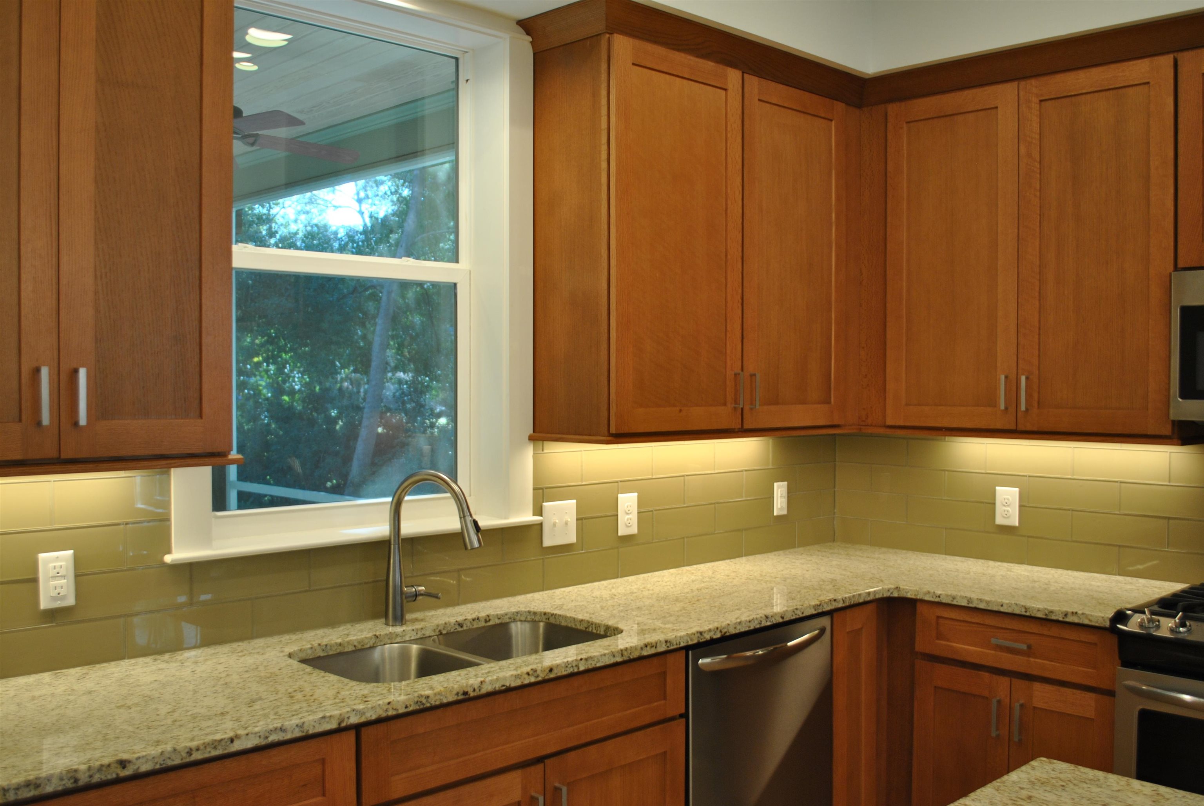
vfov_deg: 40.1
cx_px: 602
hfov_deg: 57.2
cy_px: 403
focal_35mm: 33
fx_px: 1105
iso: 200
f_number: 4
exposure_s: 1/30
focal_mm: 22
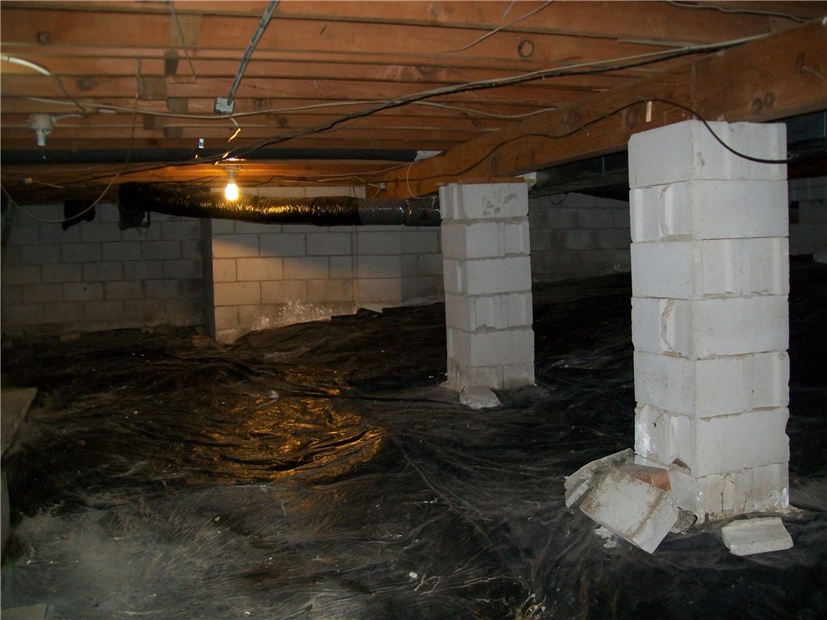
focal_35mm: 34
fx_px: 812
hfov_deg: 54.0
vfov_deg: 41.8
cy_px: 310
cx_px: 414
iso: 160
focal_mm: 6.1
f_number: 2.7
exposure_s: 1/60
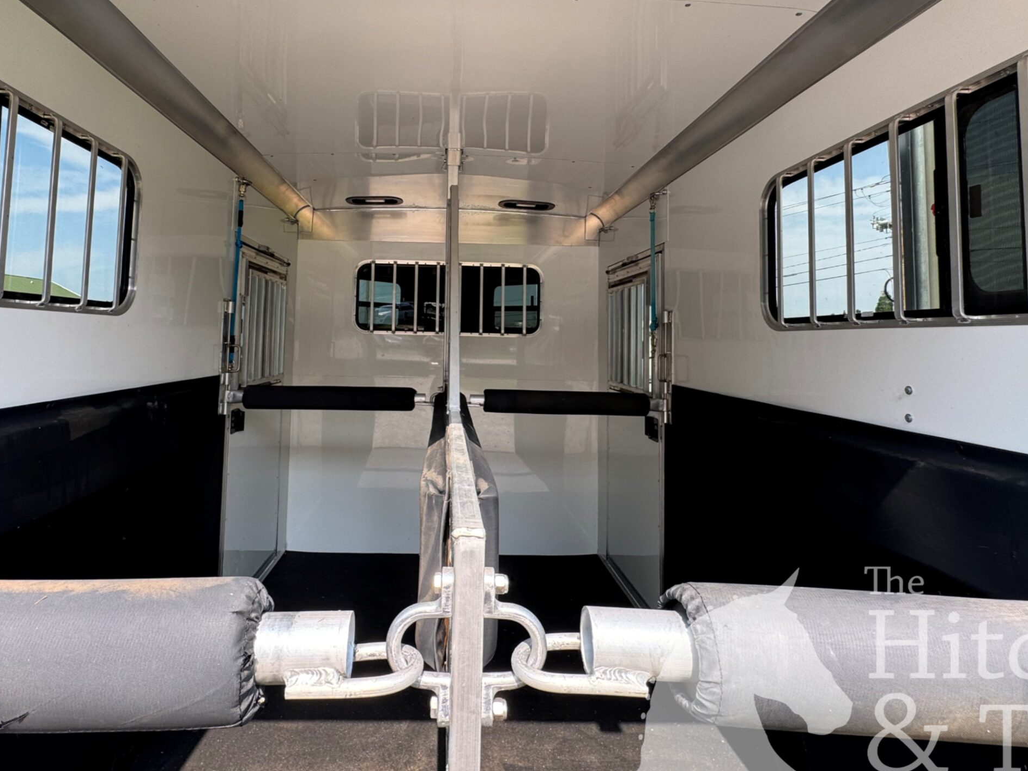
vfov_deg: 67.9
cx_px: 457
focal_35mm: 19
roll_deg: -1.7
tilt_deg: +5.8
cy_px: 305
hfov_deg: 84.3
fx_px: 564
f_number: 2.2
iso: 40
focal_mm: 2.22
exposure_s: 1/234
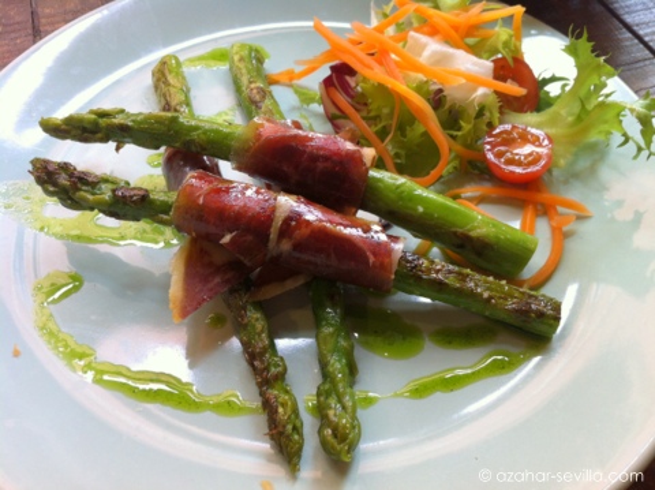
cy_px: 245
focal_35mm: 35
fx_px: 662
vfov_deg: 40.6
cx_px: 328
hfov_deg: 52.7
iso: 80
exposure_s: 1/30
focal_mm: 3.85
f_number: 2.8
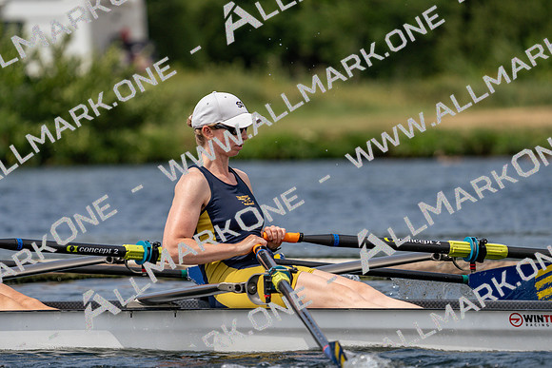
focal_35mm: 371
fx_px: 5690
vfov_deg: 3.7
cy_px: 184
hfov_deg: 5.6
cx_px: 276
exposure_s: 1/1600
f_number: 6.3
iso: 250
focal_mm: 371
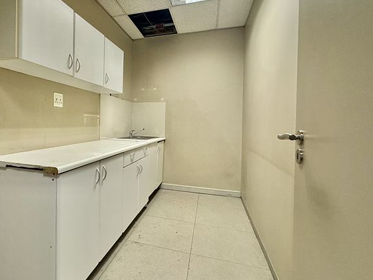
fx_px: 216
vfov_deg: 65.8
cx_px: 133
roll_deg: -1.5
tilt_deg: -1.4
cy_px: 127
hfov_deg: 79.8
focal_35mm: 20
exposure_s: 1/50
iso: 320
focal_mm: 2.22
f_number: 2.2
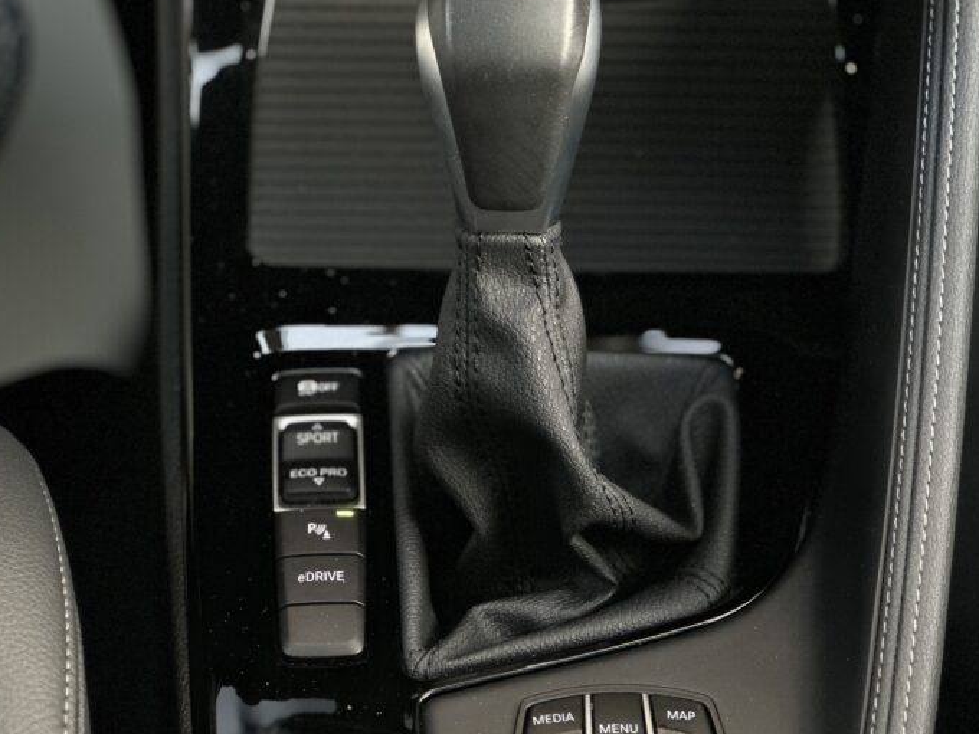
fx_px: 3281
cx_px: 536
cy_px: 461
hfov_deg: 17.0
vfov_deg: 12.8
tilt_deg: -51.0
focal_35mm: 116
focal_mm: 9
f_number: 2.8
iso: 320
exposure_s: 1/25
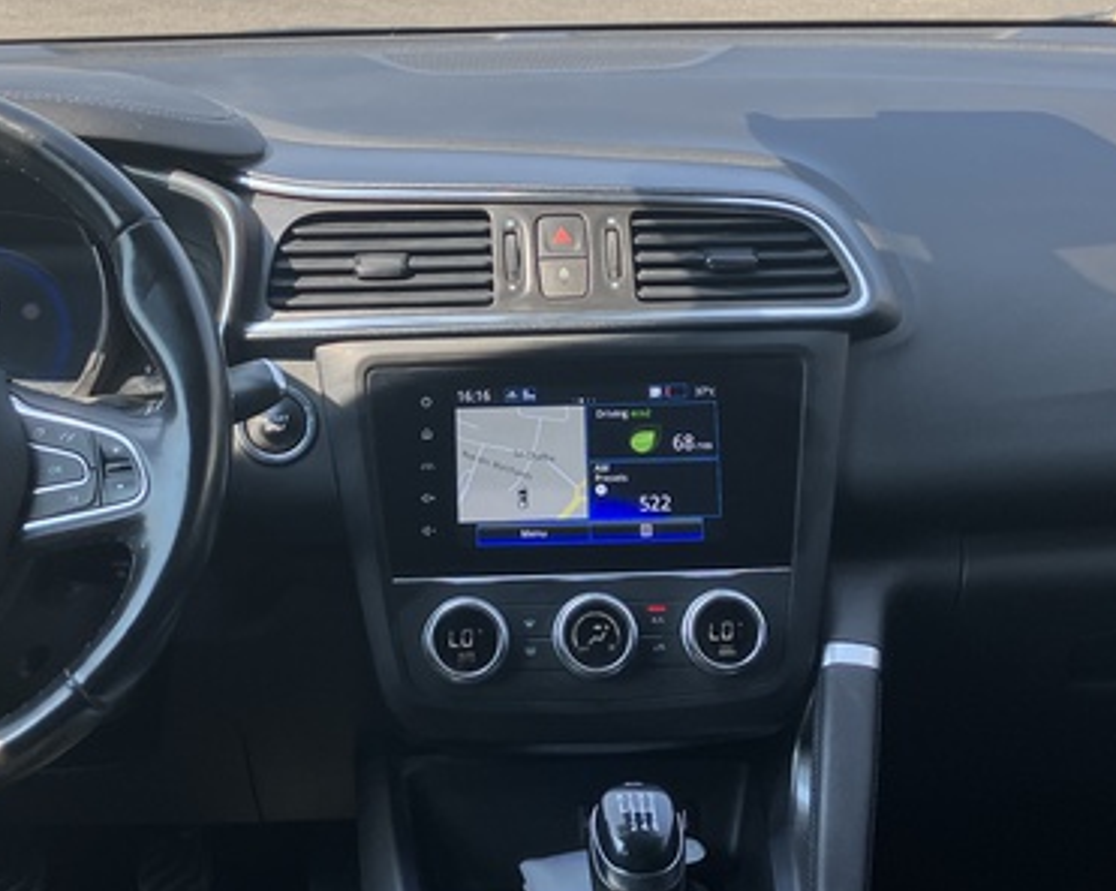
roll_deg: +1.5
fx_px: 1947
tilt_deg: -17.9
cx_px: 535
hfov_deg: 32.0
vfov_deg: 25.8
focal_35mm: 59
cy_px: 406
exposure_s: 1/354
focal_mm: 3.99
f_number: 1.8
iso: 32
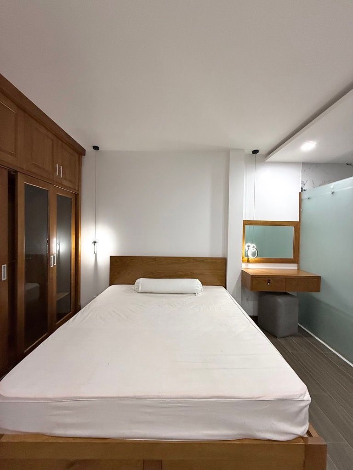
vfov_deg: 102.1
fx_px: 190
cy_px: 235
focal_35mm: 14
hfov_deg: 85.7
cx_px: 176
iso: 320
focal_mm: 2.22
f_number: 2.2
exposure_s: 1/100
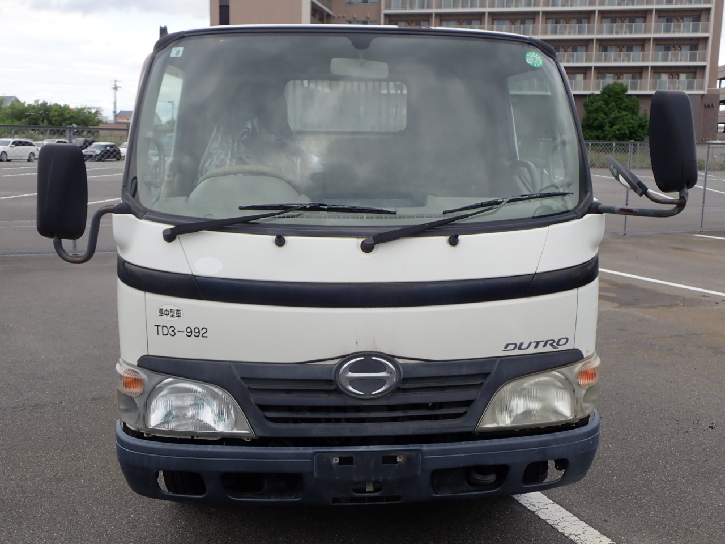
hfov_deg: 52.6
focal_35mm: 35
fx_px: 733
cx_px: 362
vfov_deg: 40.7
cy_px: 272
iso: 100
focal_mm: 6.42
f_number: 3.5
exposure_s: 1/320
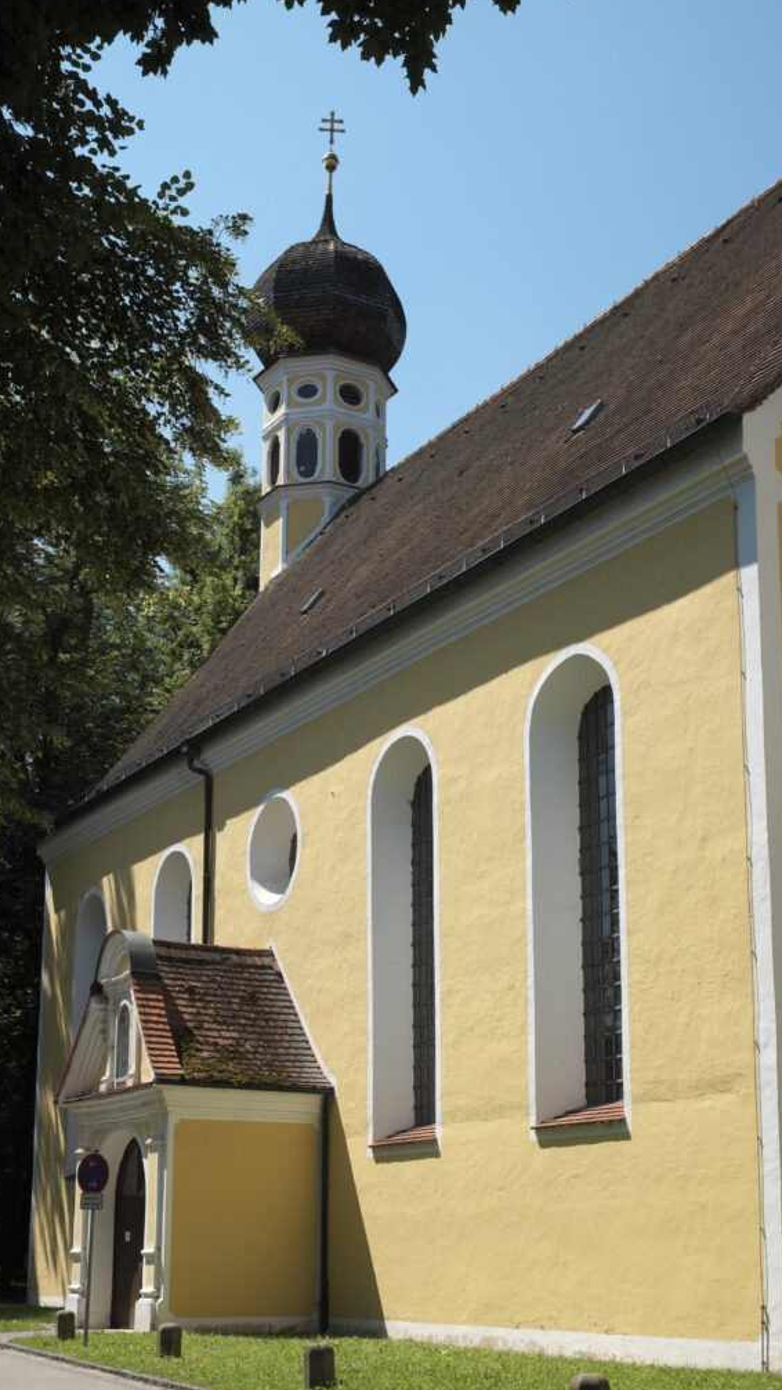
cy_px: 692
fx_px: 1769
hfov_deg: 24.9
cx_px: 418
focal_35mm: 48
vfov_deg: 42.9
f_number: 10
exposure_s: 1/220
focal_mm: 30.2
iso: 200
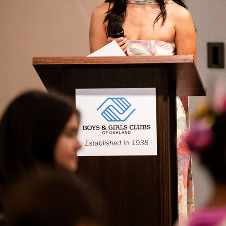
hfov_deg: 4.7
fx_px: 2770
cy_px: 82
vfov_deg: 4.7
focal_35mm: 375
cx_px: 145
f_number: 2.8
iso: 2500
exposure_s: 1/100
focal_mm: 200
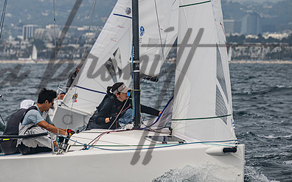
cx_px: 81
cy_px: 31
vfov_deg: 3.5
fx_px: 2998
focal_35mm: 377
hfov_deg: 5.6
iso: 160
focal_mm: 200
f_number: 6.3
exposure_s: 1/1000
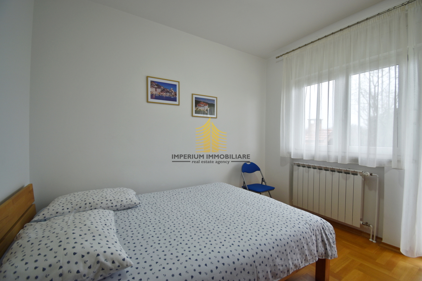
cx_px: 211
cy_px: 140
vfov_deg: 77.3
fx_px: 176
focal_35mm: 15
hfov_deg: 100.4
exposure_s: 1/30
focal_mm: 10
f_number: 4.5
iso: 100
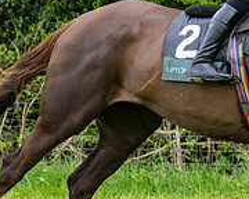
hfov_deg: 4.5
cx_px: 221
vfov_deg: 3.6
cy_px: 57
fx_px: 3184
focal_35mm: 432
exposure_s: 1/1250
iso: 800
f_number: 4
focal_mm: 98
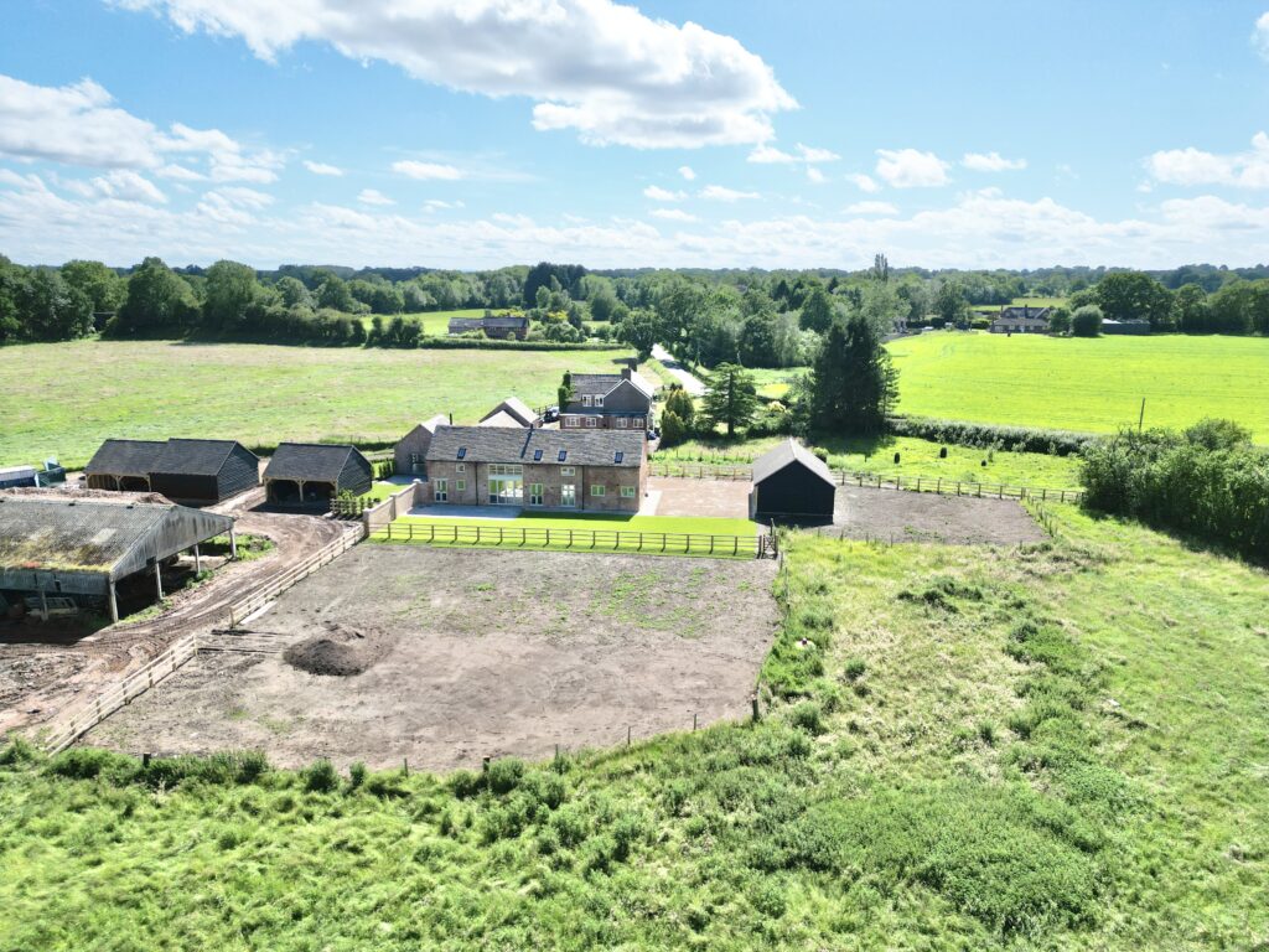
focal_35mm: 24
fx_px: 880
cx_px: 634
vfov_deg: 56.8
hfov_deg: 71.6
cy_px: 476
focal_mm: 6.72
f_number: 1.7
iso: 130
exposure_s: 1/4000
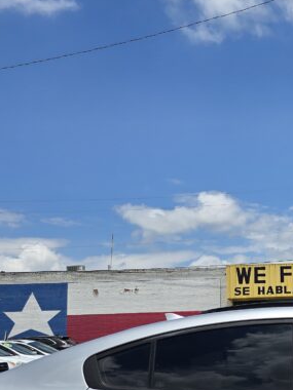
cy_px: 272
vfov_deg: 30.9
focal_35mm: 62
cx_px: 377
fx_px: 700
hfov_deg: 21.5
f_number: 1.7
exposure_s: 1/1437
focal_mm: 6.3
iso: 12
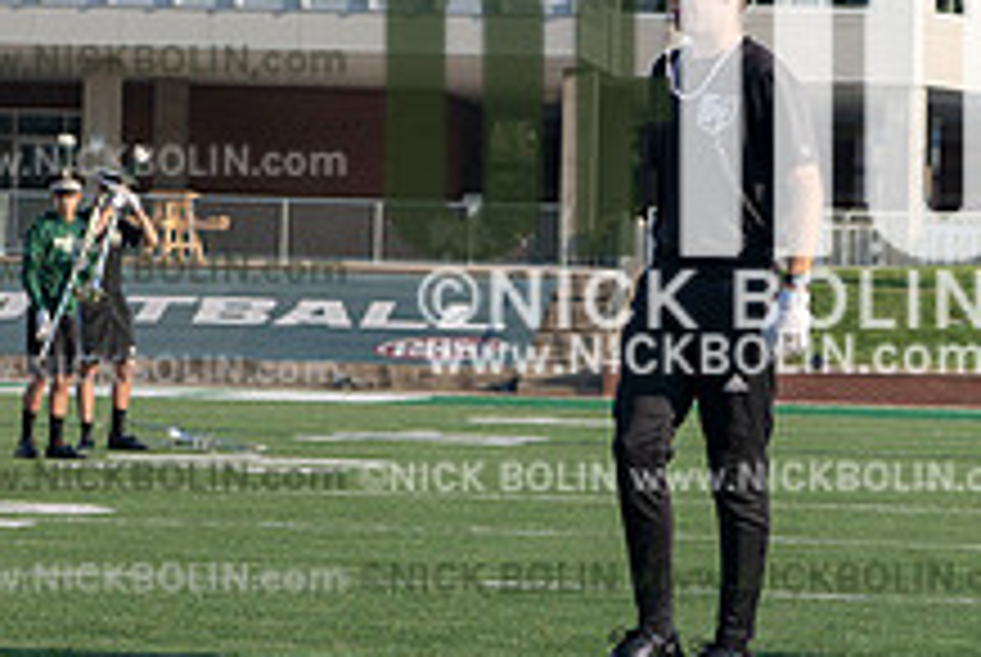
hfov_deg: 11.0
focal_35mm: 186
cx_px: 702
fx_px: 5075
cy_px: 164
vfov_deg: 7.4
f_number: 5.6
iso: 100
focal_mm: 70
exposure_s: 1/500
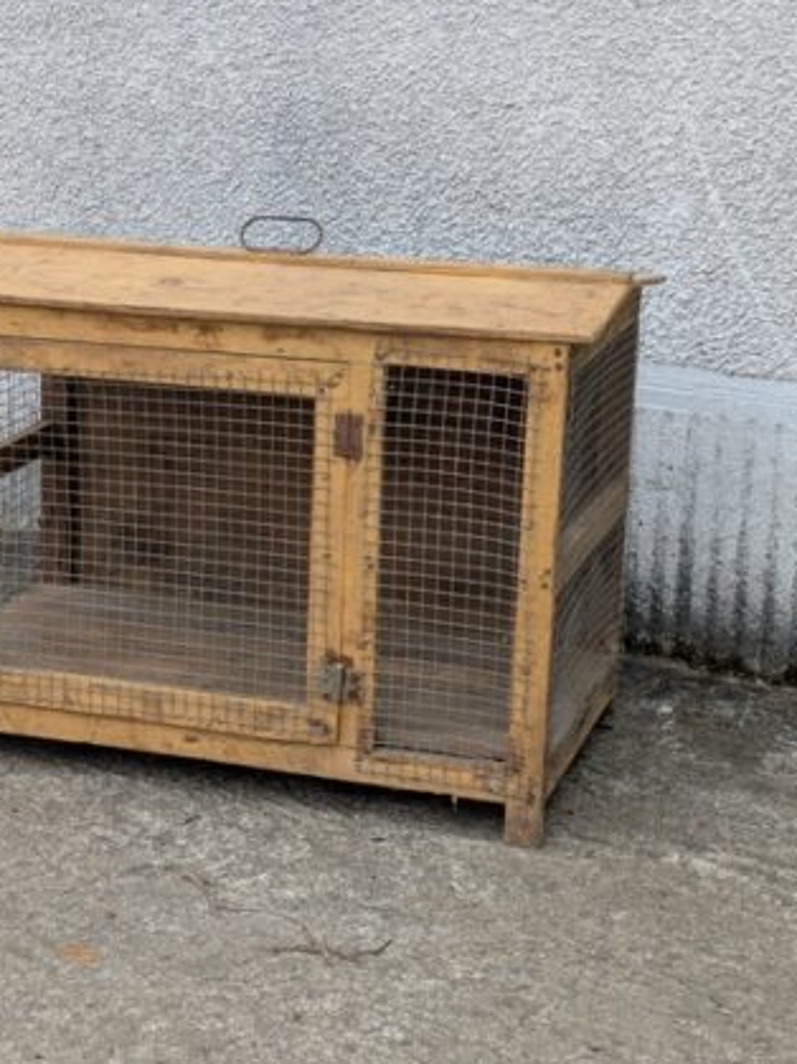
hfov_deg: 19.9
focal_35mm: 74
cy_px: 490
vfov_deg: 26.3
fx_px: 2273
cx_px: 297
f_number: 1.89
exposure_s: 1/211
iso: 43
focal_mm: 5.43
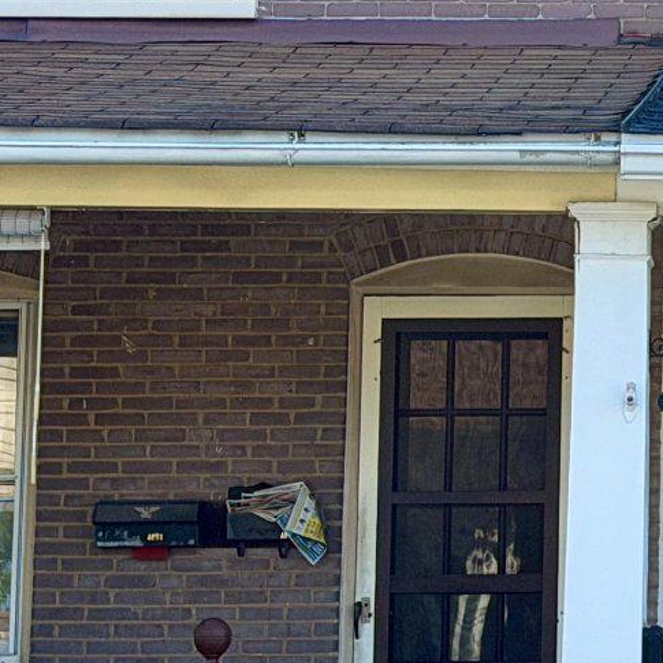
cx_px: 1278
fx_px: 3879
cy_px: 204
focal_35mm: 179
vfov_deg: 9.8
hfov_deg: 9.2
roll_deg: +0.8
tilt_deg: +7.3
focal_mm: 6.76
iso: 100
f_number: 1.78
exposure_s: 1/1608
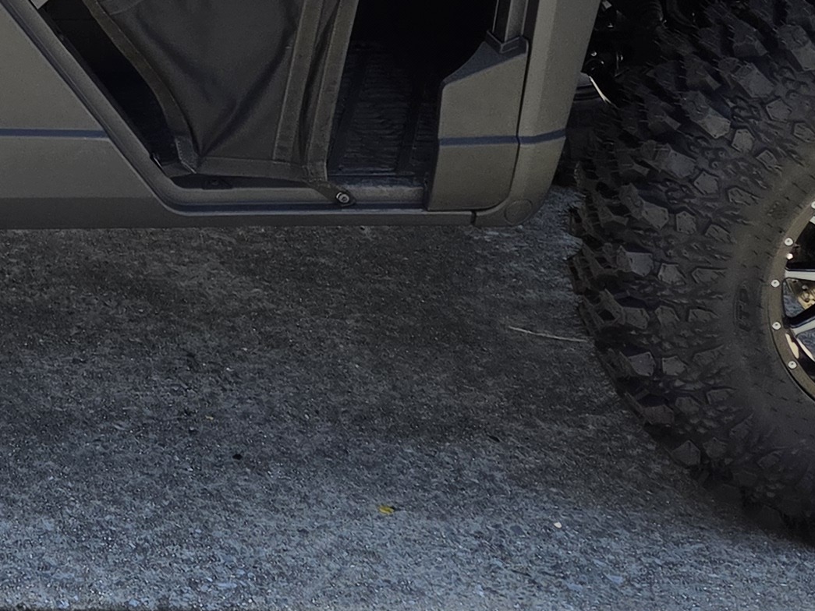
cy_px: -296
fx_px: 2072
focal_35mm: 88
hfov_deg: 20.3
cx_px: -262
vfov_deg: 15.5
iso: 80
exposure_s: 1/1809
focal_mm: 5.4
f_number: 1.8
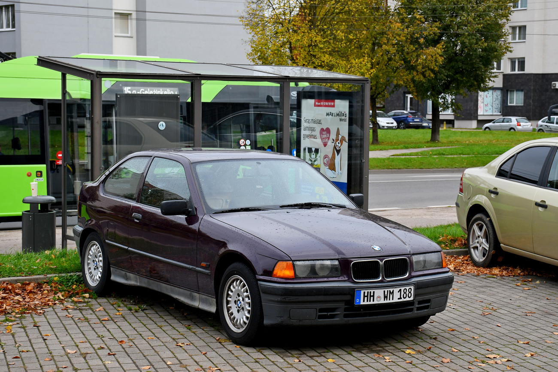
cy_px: 186
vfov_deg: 22.6
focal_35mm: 60
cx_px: 279
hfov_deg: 33.4
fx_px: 930
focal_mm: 40
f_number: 6.3
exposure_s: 1/250
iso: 200
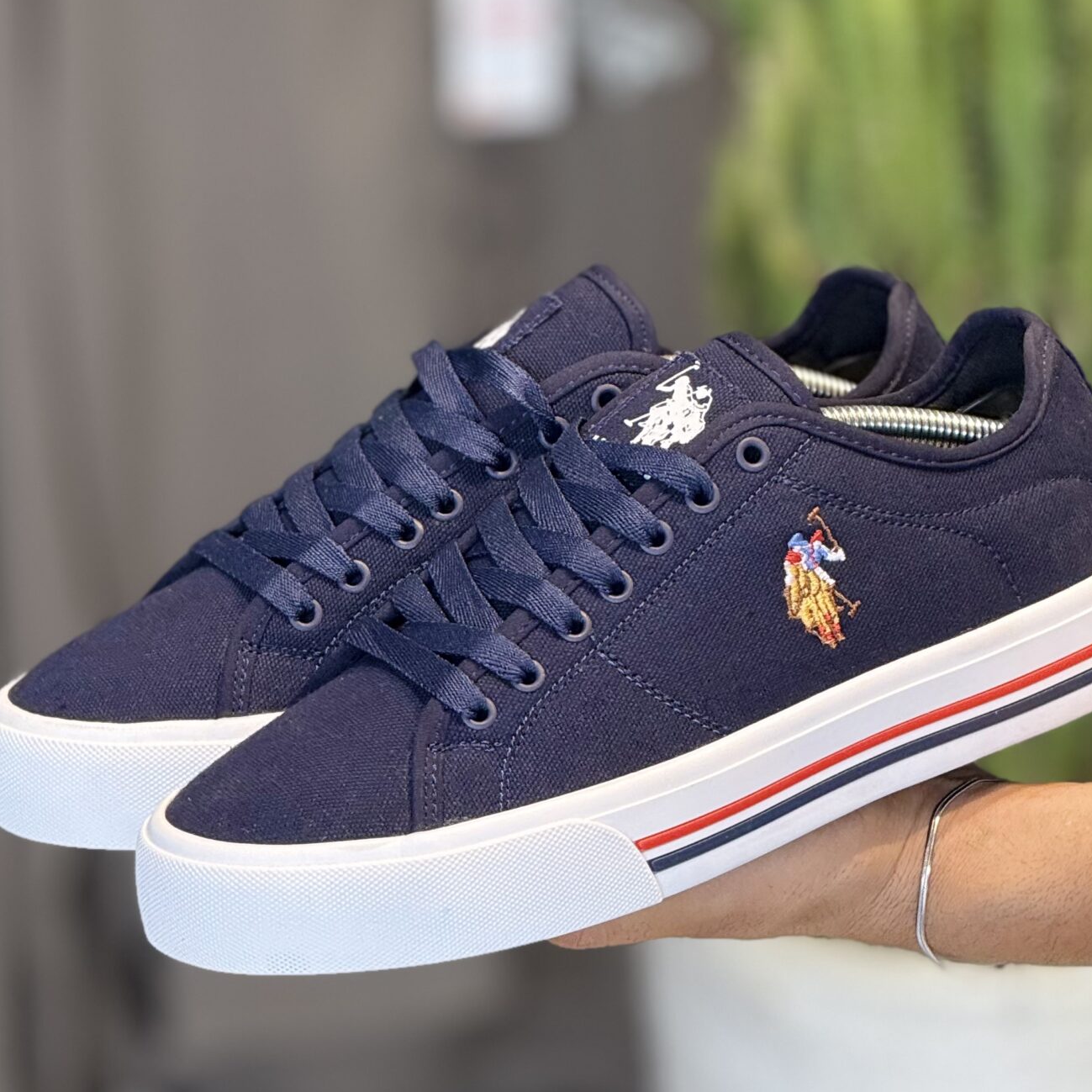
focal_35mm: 209
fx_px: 7459
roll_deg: +0.9
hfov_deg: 8.4
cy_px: 556
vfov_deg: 8.4
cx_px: 605
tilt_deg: -13.9
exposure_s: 1/100
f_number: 2.8
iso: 100
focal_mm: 15.66
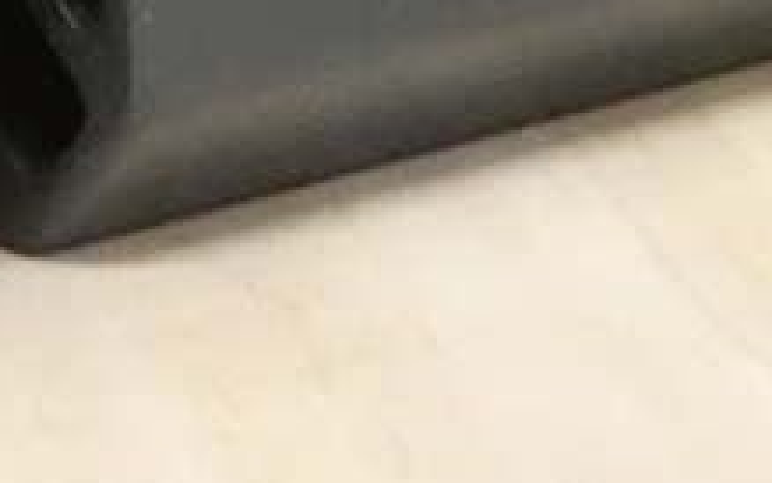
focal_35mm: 516
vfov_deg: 2.5
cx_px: 592
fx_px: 10859
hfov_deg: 4.1
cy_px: -857
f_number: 4.4
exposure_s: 1/80
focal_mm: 13.7
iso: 1250
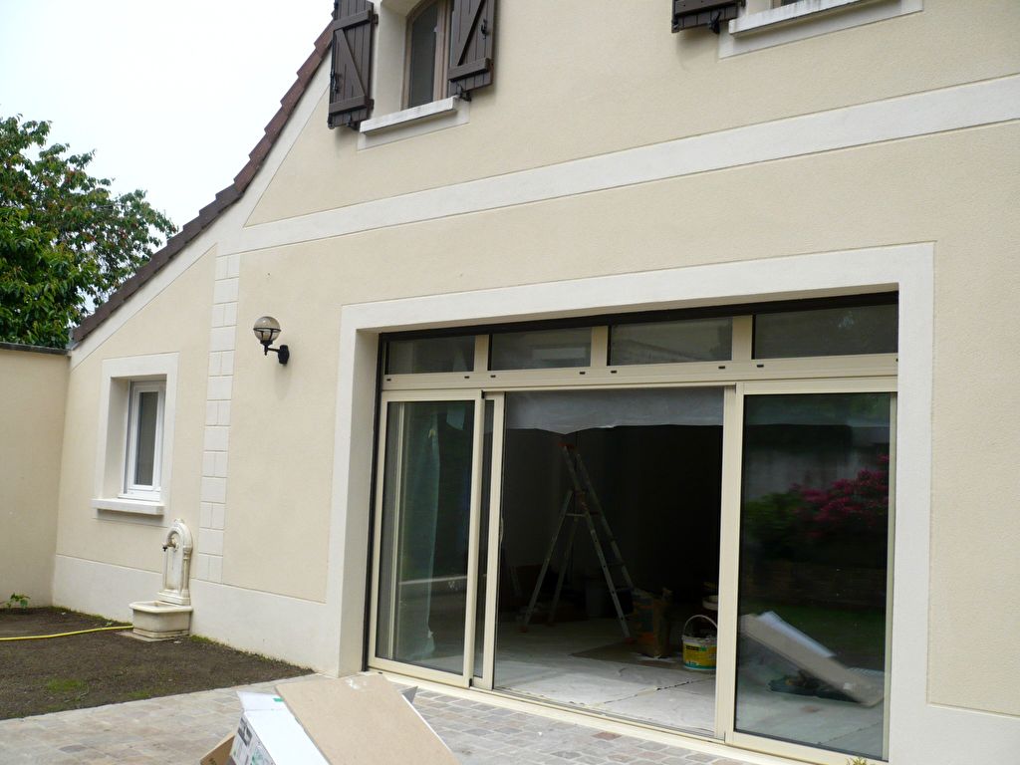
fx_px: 1031
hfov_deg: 52.6
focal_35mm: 35
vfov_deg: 40.7
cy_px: 382
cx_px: 510
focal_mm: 5.8
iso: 100
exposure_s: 1/200
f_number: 8
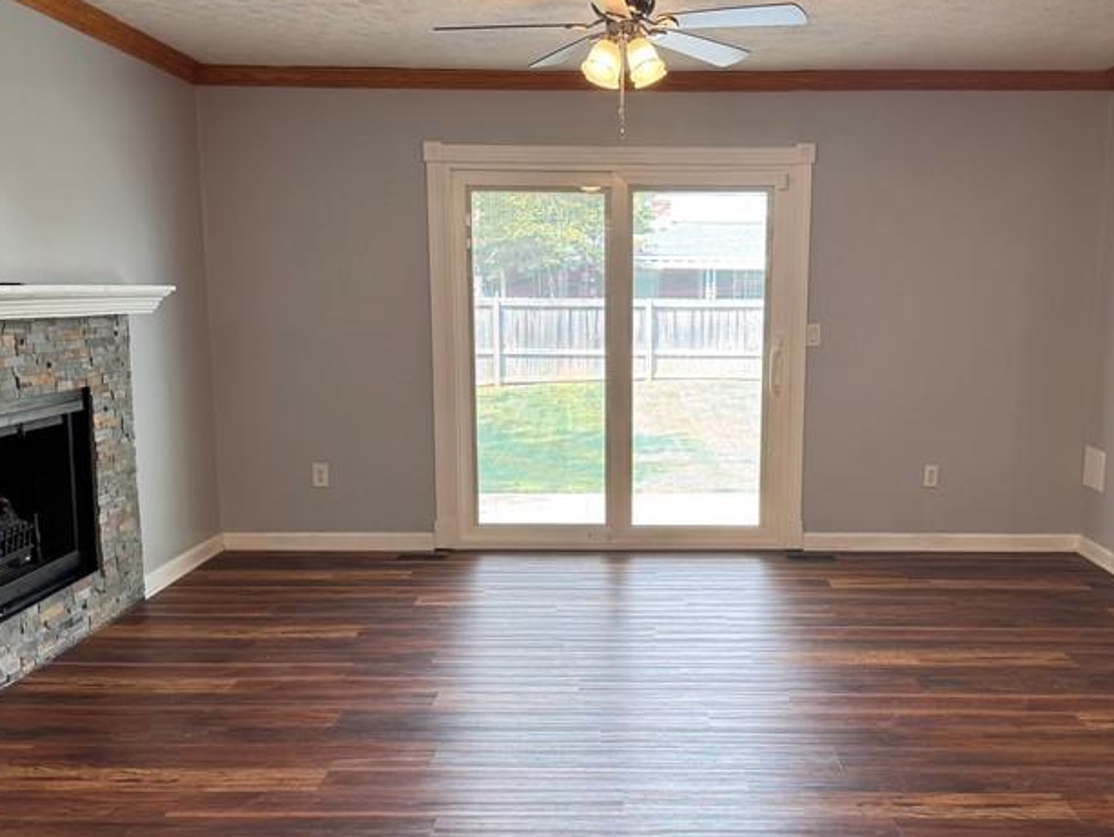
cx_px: 644
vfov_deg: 35.8
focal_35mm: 40
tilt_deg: -10.7
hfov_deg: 46.6
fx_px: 1288
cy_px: 528
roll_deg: -0.2
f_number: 1.78
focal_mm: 6.76
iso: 100
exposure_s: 1/120
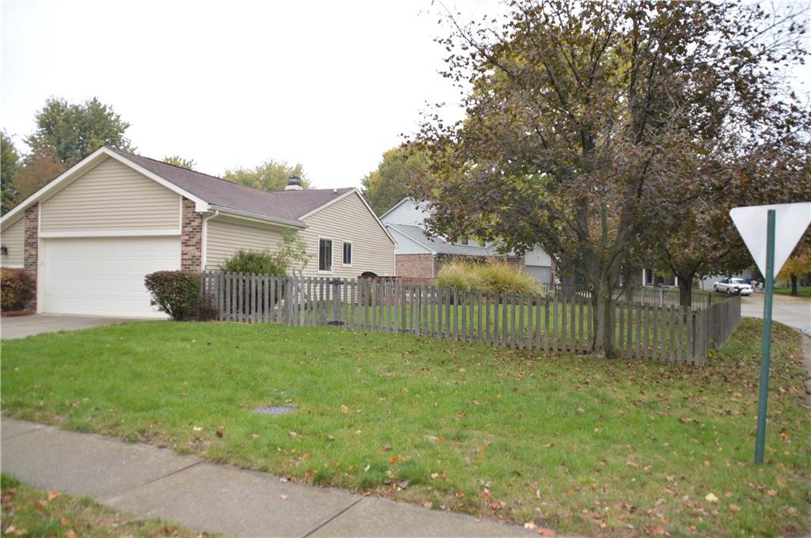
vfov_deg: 47.8
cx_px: 406
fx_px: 607
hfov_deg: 67.4
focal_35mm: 27
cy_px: 269
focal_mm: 18
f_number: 4
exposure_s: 1/200
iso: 100
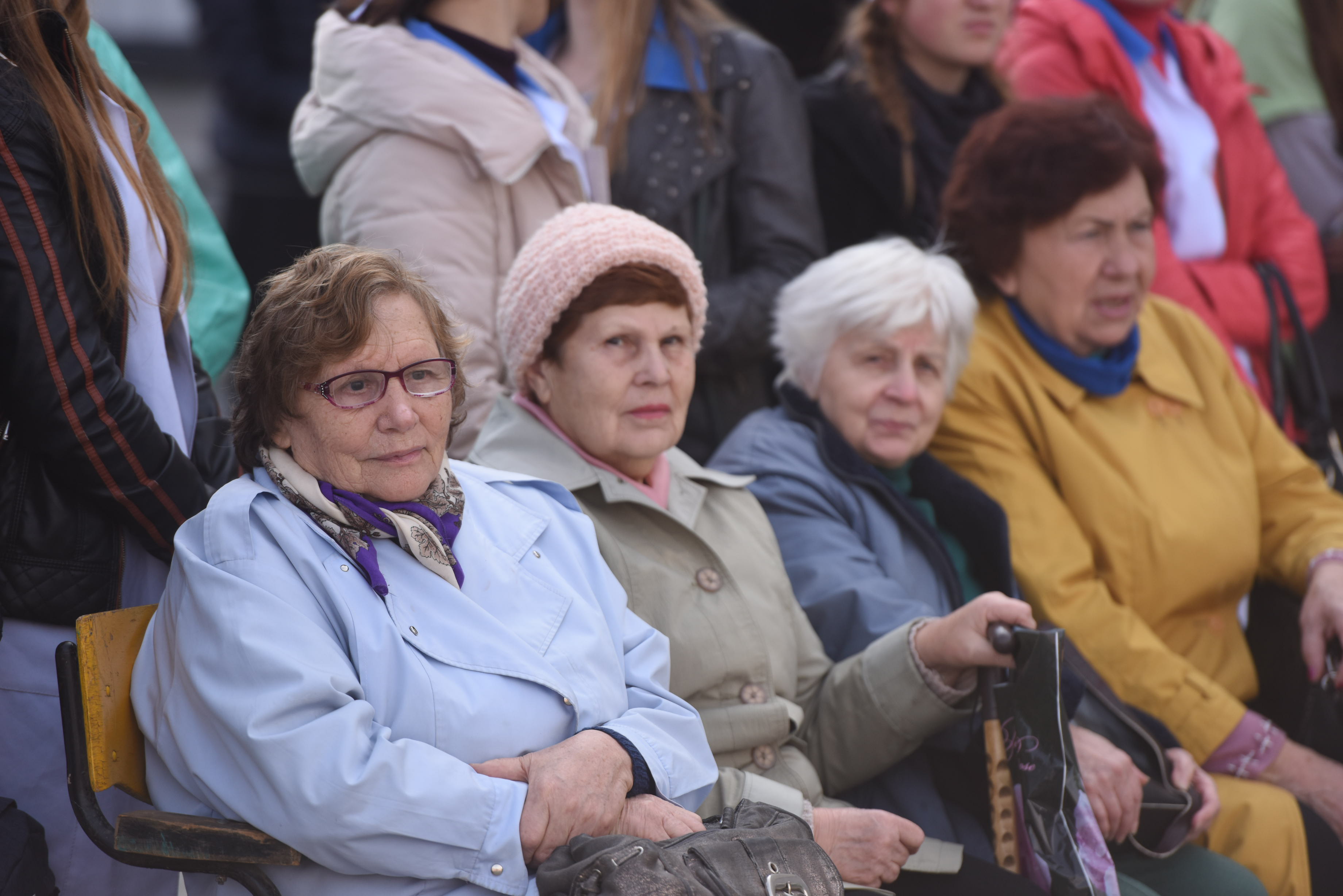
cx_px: 672
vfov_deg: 6.9
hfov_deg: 10.3
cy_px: 448
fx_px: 7463
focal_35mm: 200
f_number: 3.5
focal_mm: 200
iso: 400
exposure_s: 1/2000
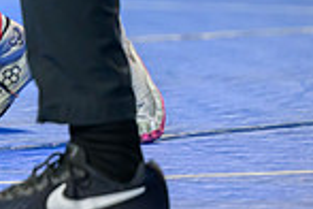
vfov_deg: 2.3
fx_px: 5260
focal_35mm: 605
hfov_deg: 3.4
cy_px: -110
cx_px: -430
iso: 2500
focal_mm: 125
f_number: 2.8
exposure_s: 1/800
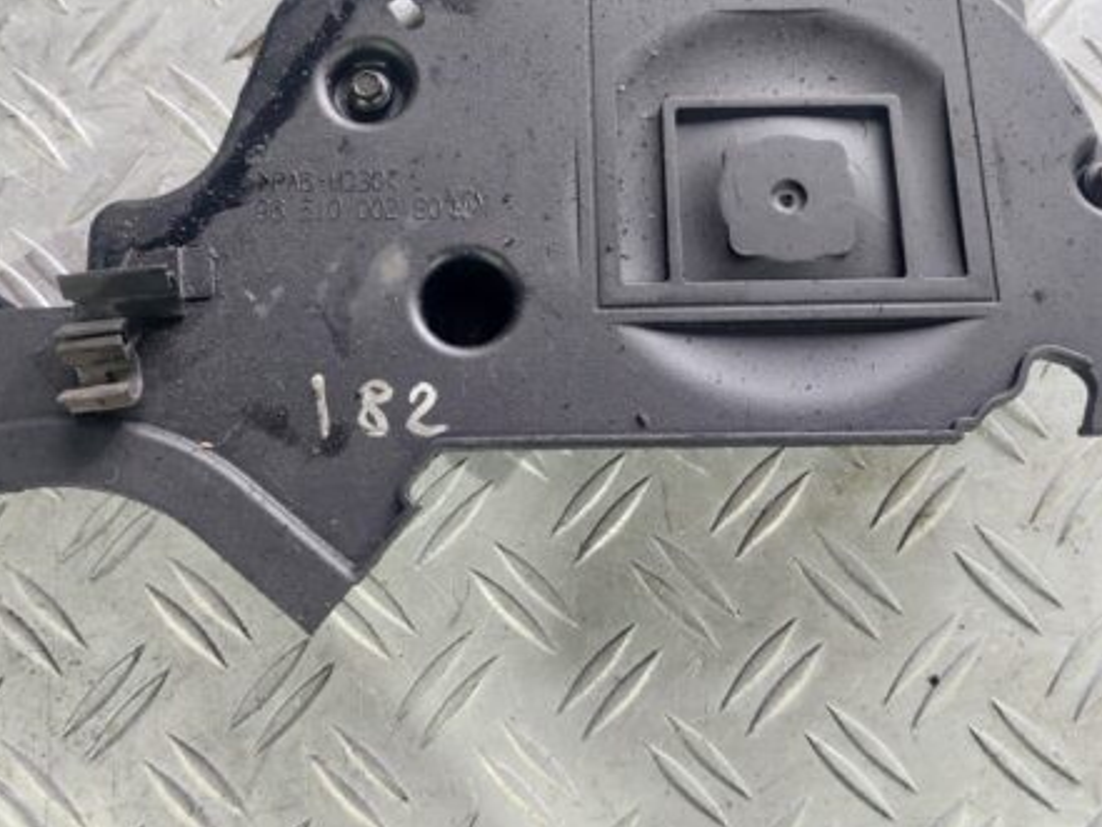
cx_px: 535
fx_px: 1083
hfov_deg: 53.9
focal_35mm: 34
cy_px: 360
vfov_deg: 41.7
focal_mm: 5.23
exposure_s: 1/50
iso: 250
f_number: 1.8
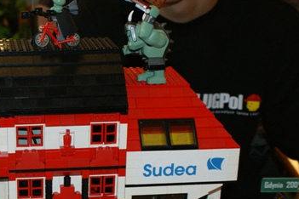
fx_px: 681
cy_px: 179
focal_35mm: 82
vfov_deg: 16.4
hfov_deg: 24.5
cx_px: 71
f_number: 5.6
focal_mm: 30
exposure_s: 1/60
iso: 400
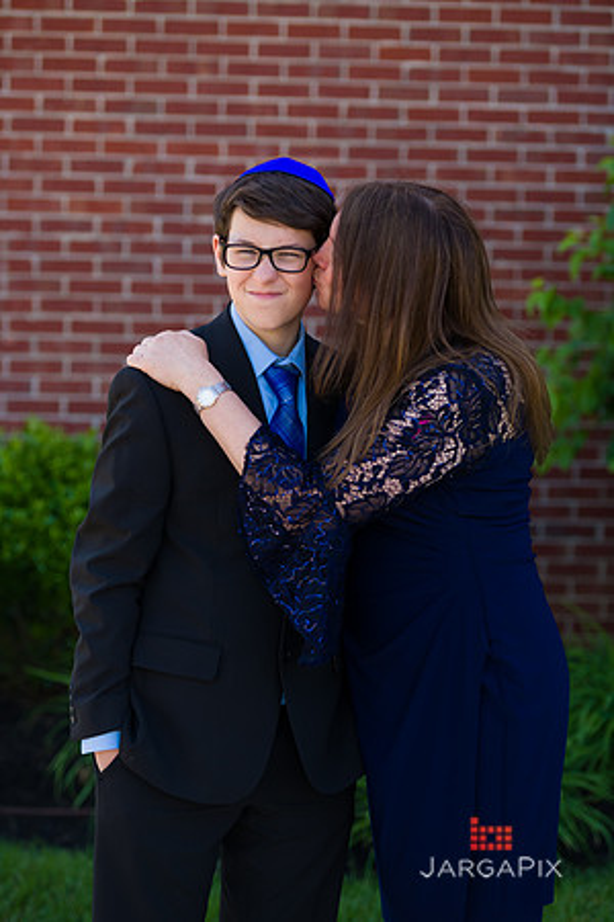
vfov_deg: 22.6
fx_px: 2302
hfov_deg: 15.2
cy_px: 461
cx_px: 307
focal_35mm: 90
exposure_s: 1/400
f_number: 3.2
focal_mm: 90
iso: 200
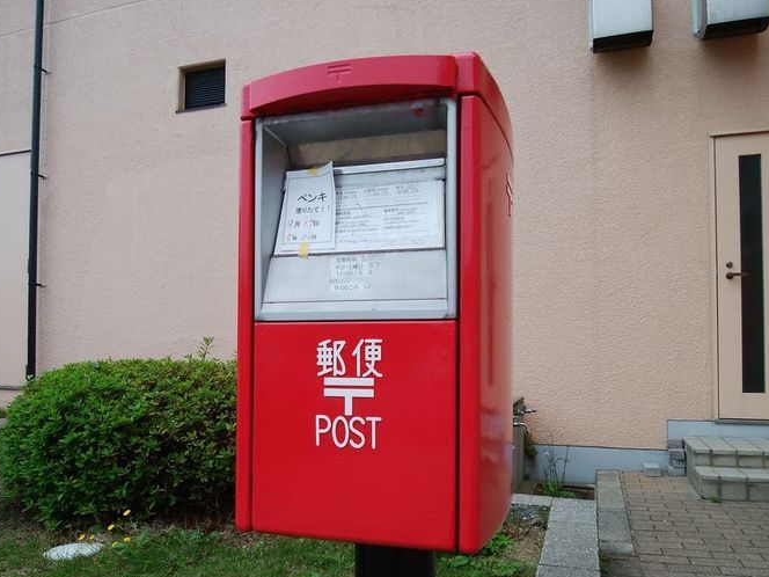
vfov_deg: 51.0
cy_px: 346
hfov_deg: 65.3
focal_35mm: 27
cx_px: 399
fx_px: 600
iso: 32
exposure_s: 1/360
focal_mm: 3
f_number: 2
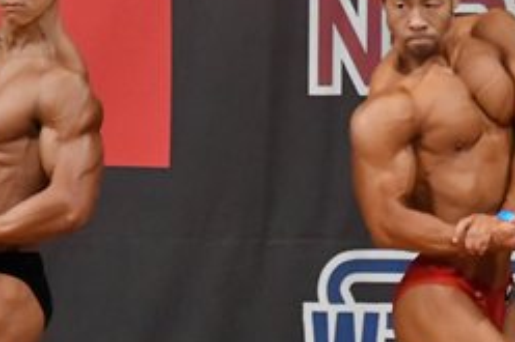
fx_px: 10707
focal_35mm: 749
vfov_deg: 1.8
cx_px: 113
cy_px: 303
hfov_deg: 2.8
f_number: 5.6
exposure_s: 1/400
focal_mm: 160
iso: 9000
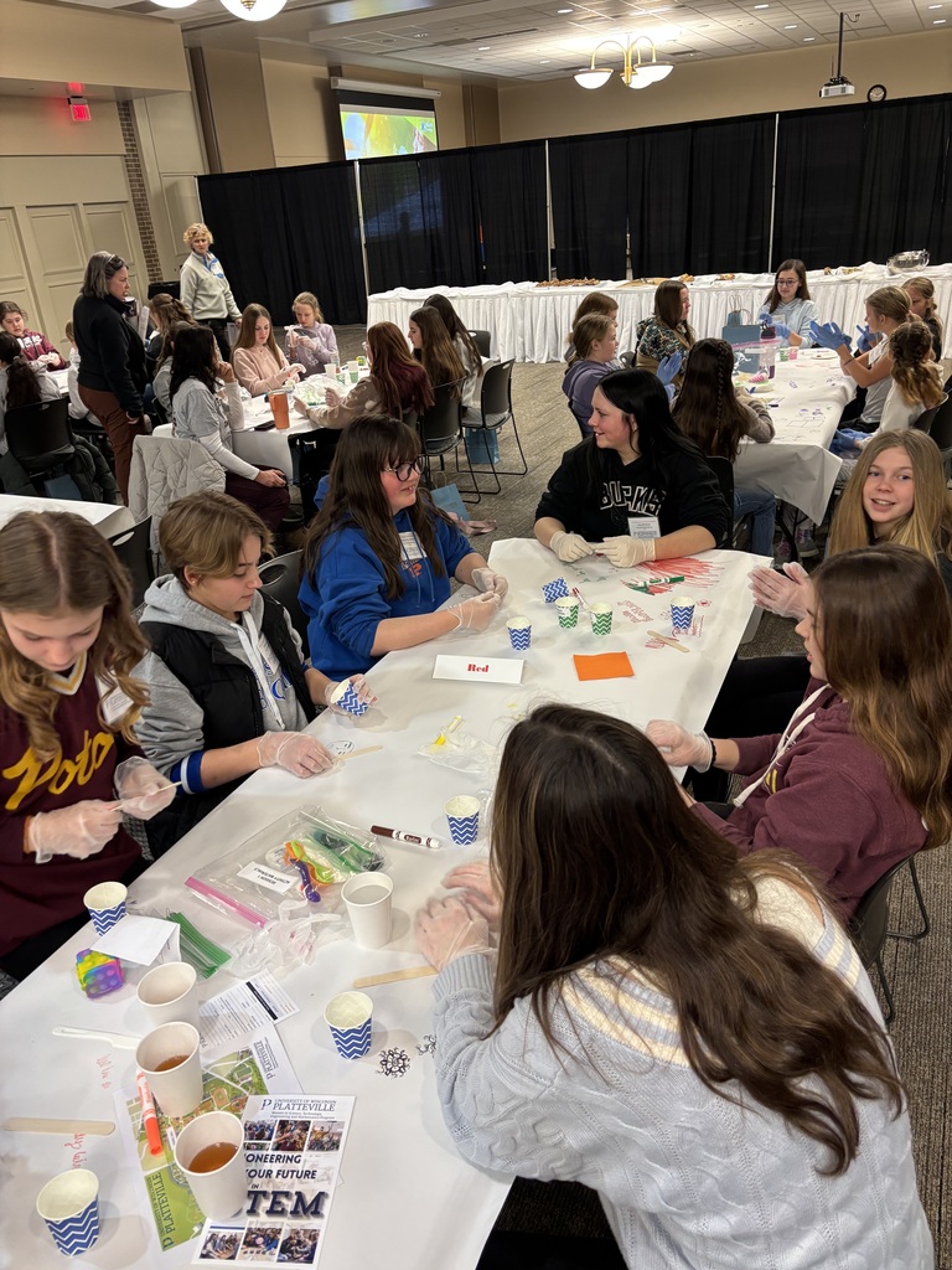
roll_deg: +4.3
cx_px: 476
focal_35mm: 26
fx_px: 953
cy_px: 635
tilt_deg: -26.1
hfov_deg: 53.1
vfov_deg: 67.3
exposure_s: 1/60
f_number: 1.6
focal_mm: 5.96
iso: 200
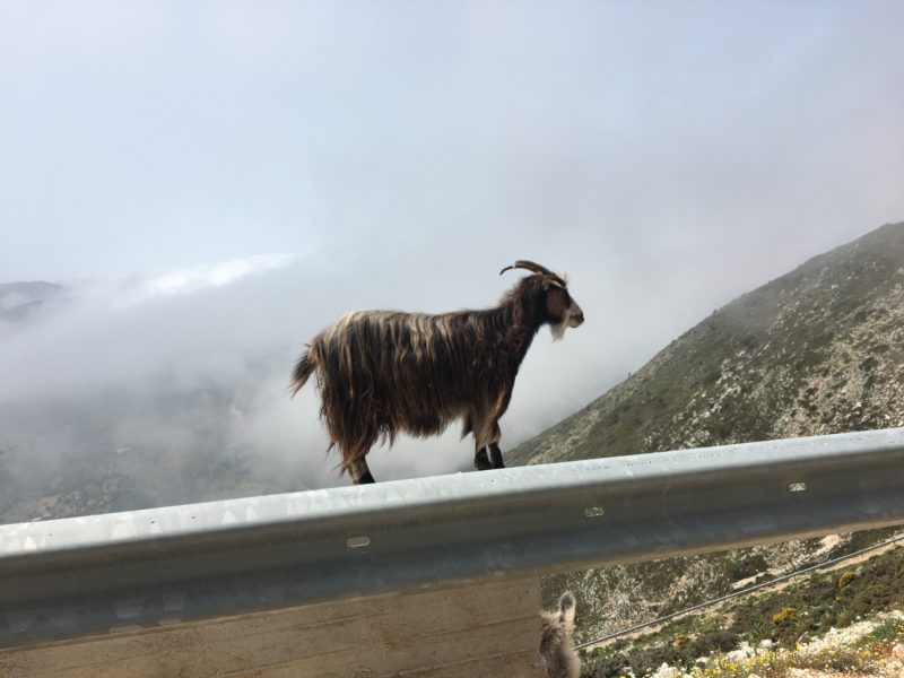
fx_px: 757
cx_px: 452
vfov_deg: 48.2
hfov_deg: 61.7
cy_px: 339
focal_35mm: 29
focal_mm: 4.15
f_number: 2.2
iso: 25
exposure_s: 1/2653
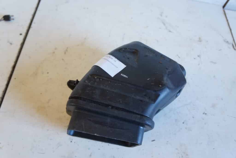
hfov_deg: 61.9
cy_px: 79
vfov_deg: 43.6
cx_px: 118
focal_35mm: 30
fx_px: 197
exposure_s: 1/60
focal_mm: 20
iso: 800
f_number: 4
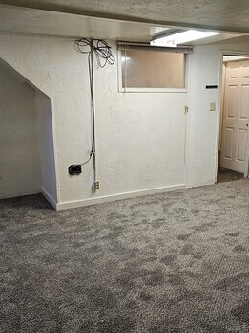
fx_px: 317
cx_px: 142
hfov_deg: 42.8
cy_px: 170
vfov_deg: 55.3
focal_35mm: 33
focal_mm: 6.3
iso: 500
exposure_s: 1/120
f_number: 1.7
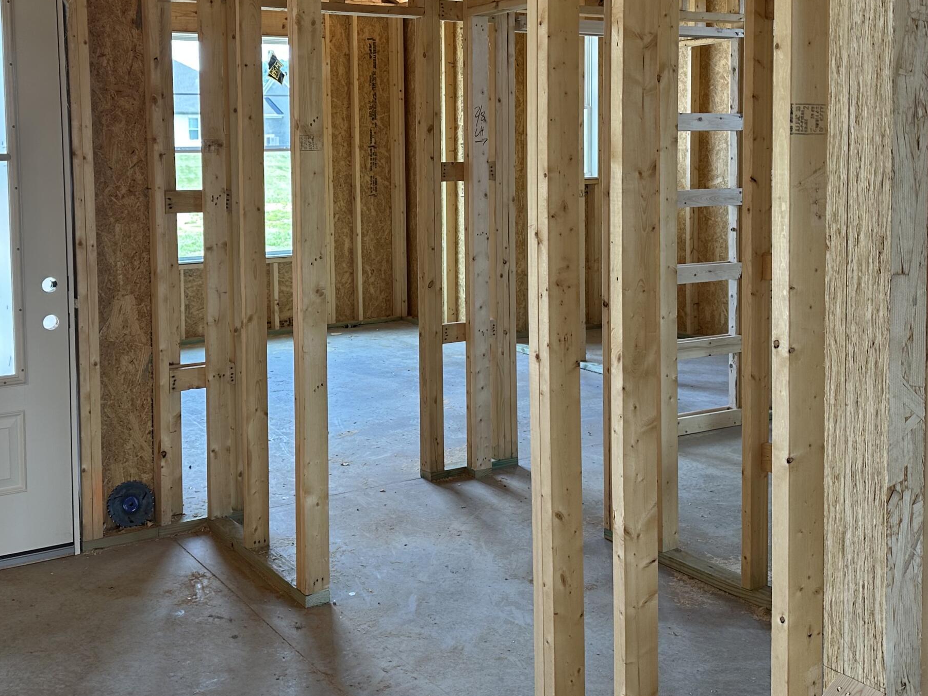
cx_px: 384
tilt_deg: -3.1
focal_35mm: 40
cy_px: 211
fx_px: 1072
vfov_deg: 35.5
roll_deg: +0.6
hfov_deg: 46.6
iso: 100
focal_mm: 6.86
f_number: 1.78
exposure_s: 1/136
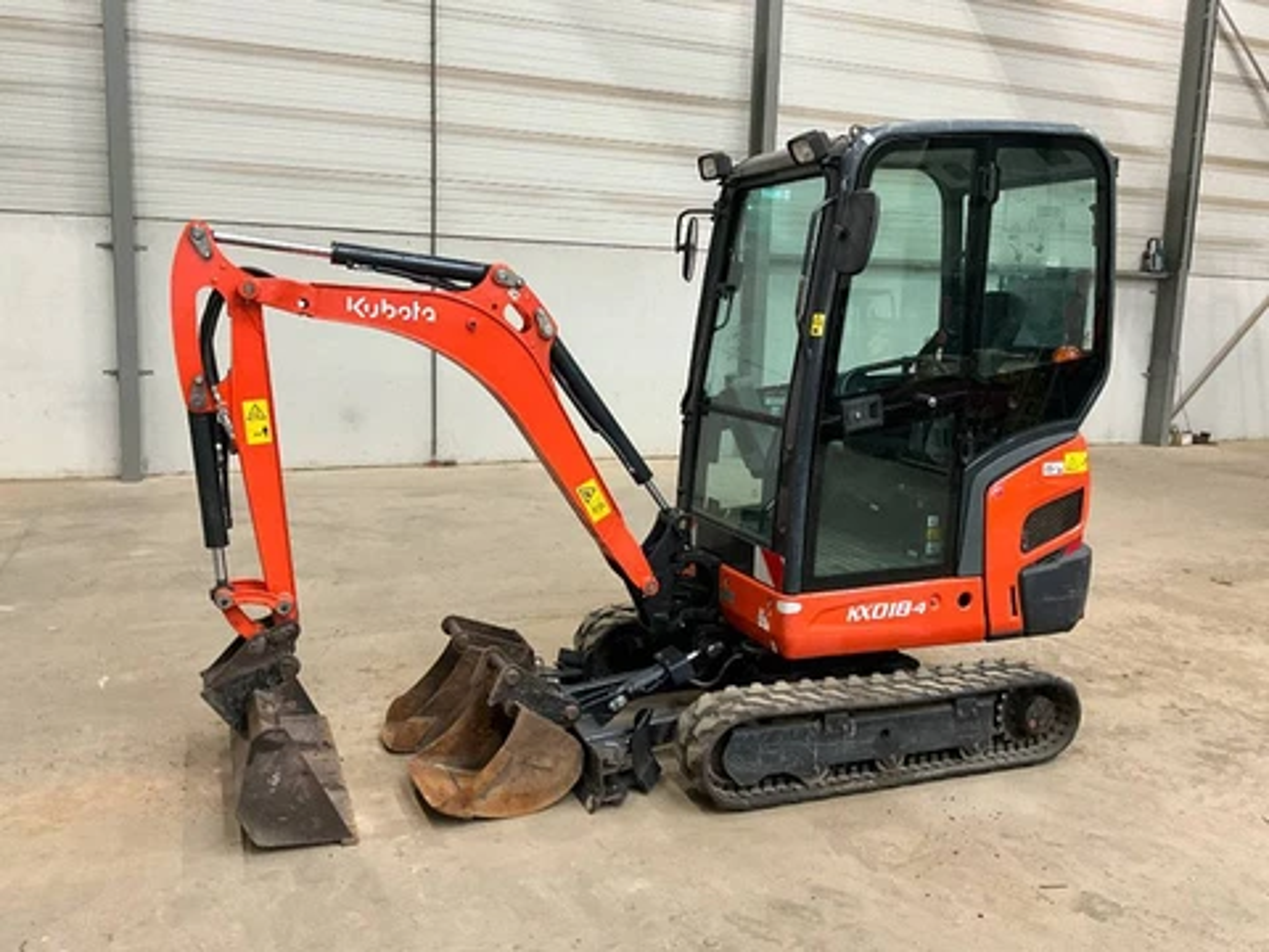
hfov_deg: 61.7
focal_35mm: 29
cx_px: 634
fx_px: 1063
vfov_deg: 48.2
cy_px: 476
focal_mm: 3
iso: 200
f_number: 1.8
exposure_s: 1/60
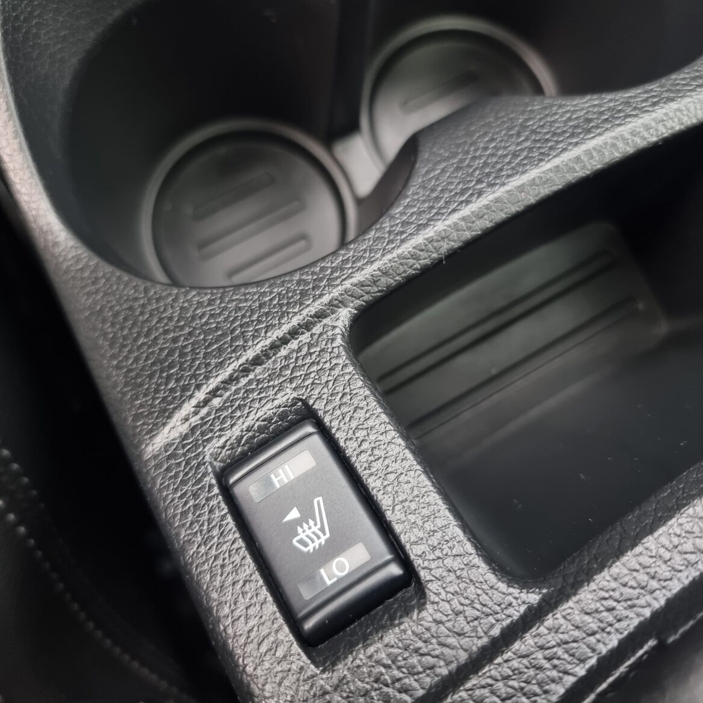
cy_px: 346
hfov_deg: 55.6
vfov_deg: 55.6
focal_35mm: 29
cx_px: 347
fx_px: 666
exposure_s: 1/60
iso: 200
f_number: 1.8
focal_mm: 6.7
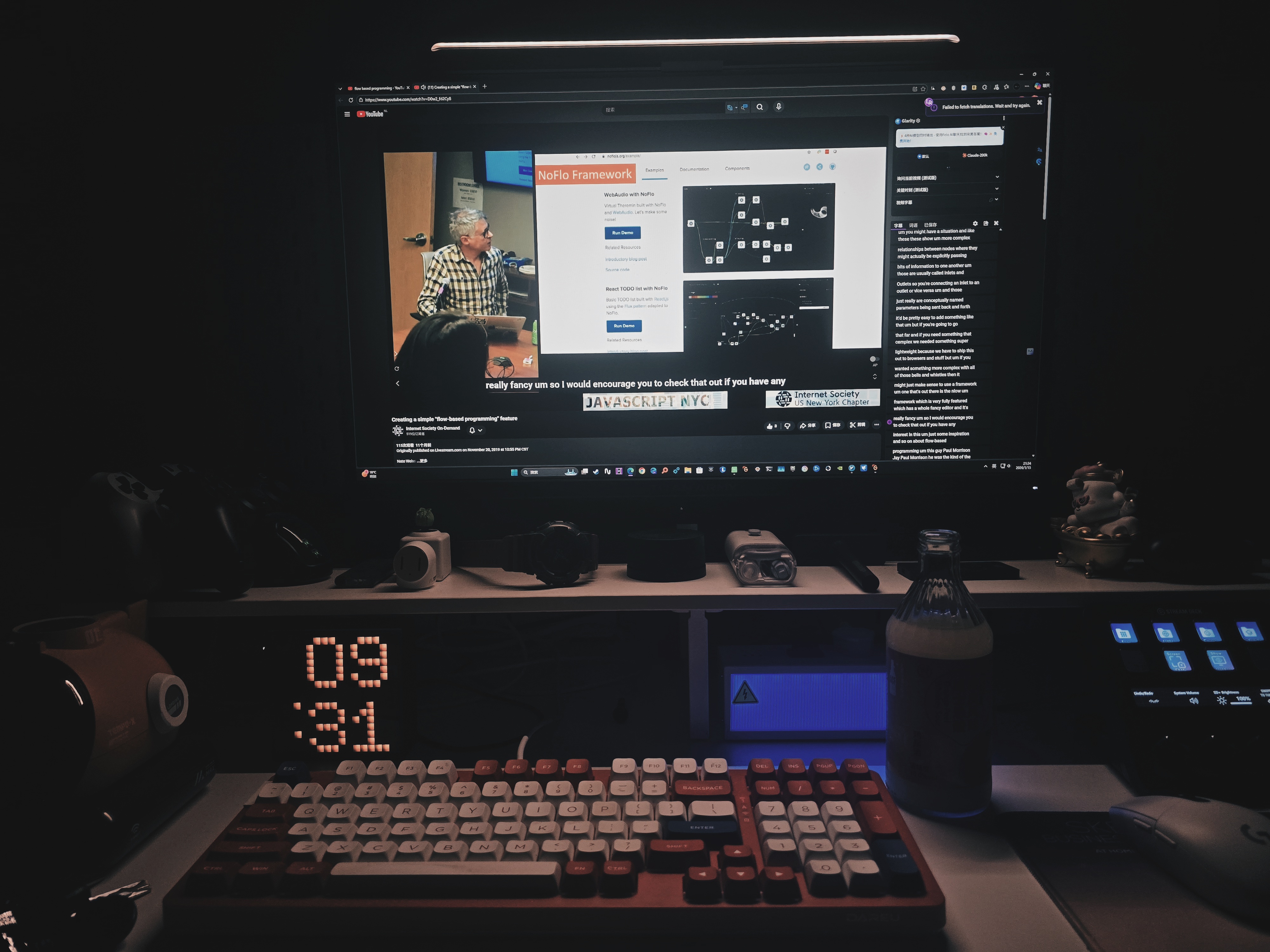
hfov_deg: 73.9
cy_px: 476
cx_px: 635
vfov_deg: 58.9
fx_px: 844
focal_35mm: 23
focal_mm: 6.3
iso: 200
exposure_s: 1/182
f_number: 1.7
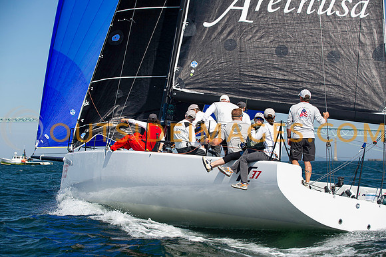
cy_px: 128
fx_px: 969
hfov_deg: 22.5
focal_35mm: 90
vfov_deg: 15.1
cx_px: 193
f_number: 4.5
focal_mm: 86
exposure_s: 1/3200
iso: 320
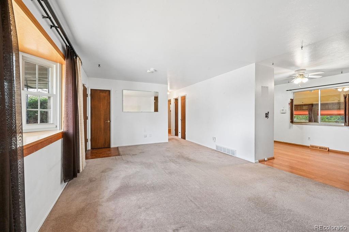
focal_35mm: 14
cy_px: 116
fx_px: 136
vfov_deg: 81.1
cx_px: 174
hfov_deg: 104.3
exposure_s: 1/13
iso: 400
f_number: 10
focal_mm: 14
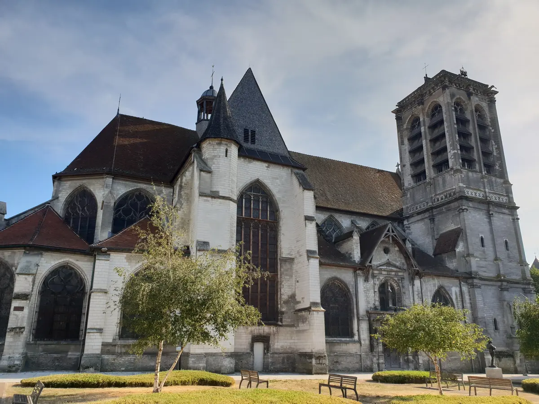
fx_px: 405
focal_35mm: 26
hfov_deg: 67.3
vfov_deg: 53.1
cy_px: 202
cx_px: 270
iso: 50
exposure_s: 1/810
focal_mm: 4.3
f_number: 2.4
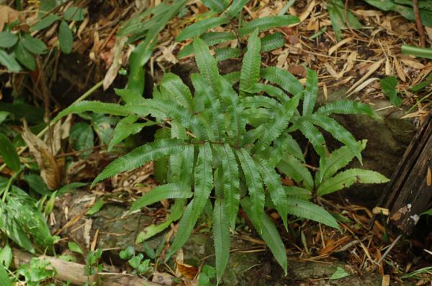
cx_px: 216
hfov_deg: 22.7
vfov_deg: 15.1
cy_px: 143
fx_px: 1078
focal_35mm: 90
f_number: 5
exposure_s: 1/125
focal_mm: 60
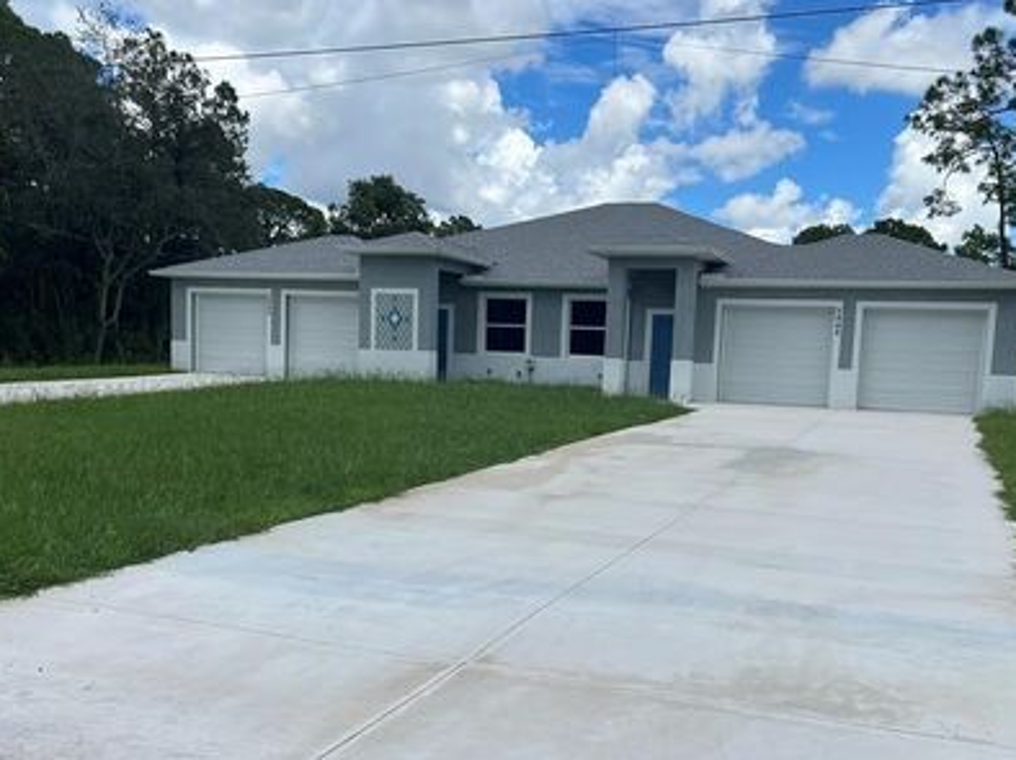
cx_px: 575
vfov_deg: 42.7
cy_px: 462
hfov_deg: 55.2
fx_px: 968
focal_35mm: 33
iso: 50
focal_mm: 5.7
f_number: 1.5
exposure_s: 1/5587
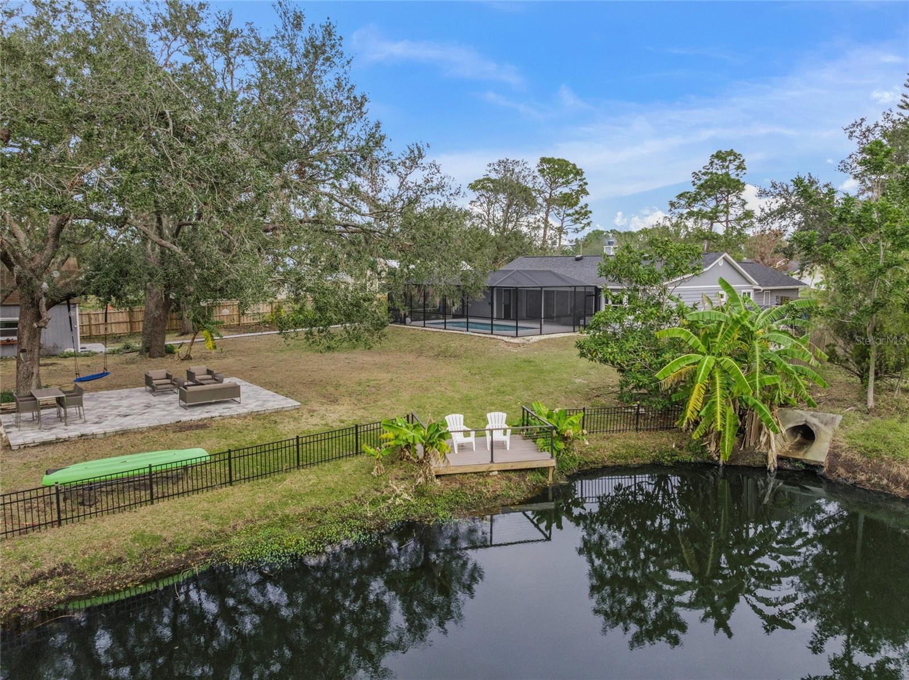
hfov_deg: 71.6
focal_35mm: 24
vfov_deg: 56.7
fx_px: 630
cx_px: 454
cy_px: 340
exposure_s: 1/1250
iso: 100
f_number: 2.8
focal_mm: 12.29
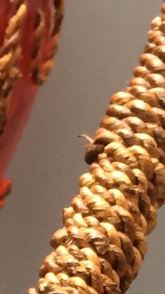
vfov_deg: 9.1
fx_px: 1703
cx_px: -229
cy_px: 635
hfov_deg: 5.4
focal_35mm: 219
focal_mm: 4.15
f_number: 2.2
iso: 32
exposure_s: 1/33
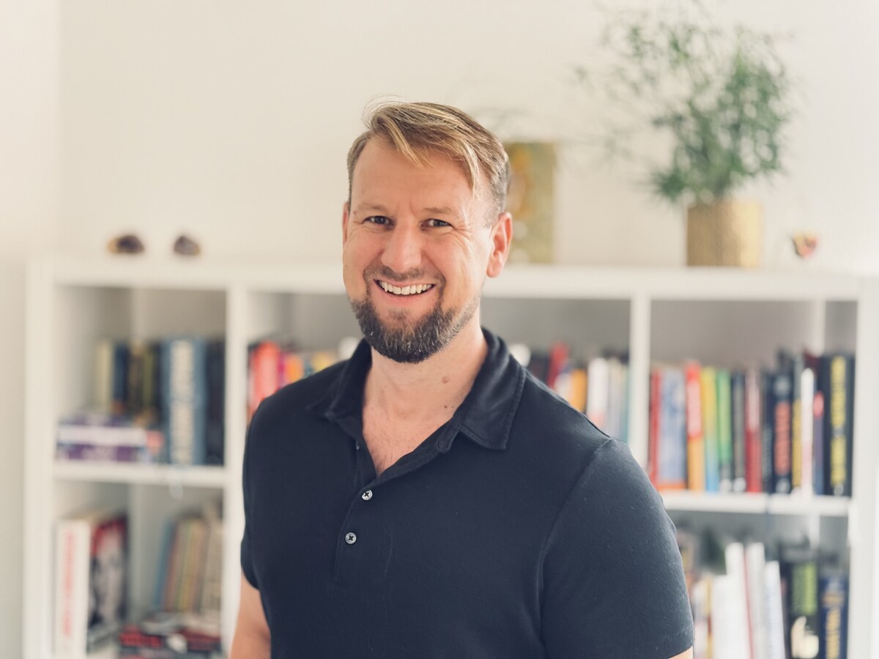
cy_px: 330
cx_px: 440
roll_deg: -1.0
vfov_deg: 30.3
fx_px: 1219
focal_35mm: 48
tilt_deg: -3.2
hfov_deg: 39.7
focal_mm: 6.76
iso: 320
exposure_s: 1/40
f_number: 1.78
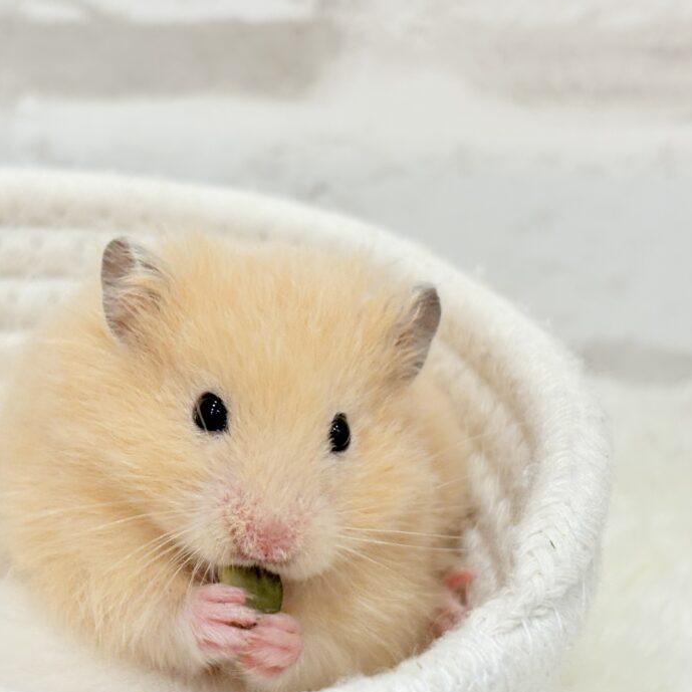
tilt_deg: -20.1
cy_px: 388
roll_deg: +4.4
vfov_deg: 21.6
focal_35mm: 80
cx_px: 216
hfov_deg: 21.5
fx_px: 1809
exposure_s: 1/100
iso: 64
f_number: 1.6
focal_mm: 5.96
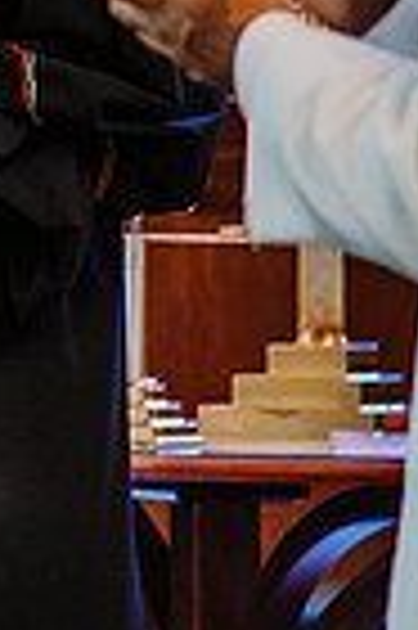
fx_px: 9812
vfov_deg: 3.7
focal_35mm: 562
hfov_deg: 2.4
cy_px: 217
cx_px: -950
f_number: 4
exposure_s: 1/125
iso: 900
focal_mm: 120
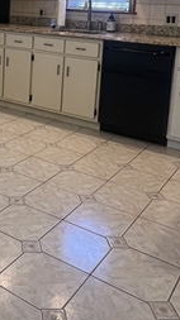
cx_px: -5
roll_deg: -1.2
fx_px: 365
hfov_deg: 26.1
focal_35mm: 43
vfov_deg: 45.0
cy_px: 63
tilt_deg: -8.4
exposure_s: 1/120
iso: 200
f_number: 1.8
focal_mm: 1.57
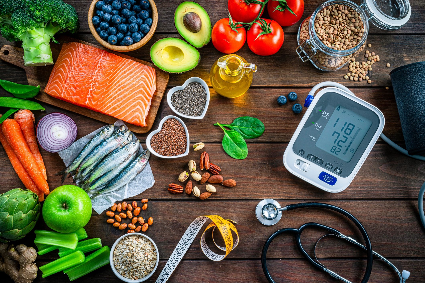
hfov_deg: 48.5
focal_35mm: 40
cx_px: 212
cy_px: 142
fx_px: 472
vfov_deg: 33.4
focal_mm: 40
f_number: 10
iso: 200
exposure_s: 1/100
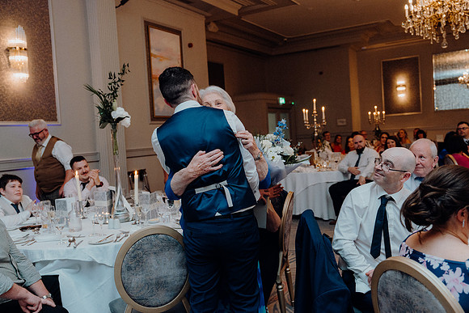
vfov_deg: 38.9
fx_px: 443
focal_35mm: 34
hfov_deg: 55.8
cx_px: 234
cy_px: 156
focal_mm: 34
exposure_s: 1/160
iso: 2500
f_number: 3.5
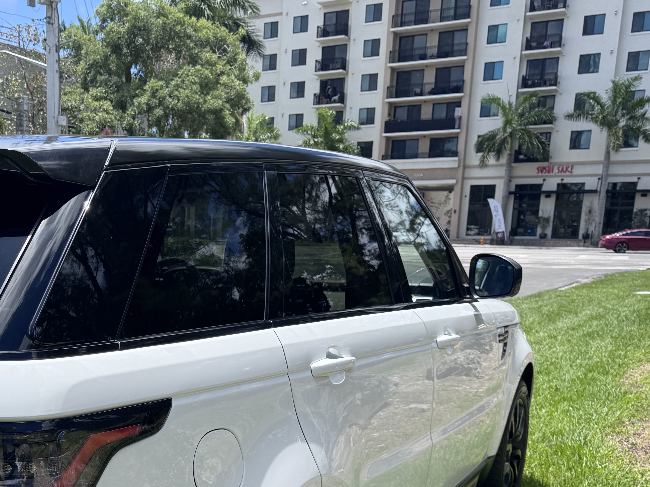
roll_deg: -1.2
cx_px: 102
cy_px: 429
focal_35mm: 45
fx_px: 845
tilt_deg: -13.3
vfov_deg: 30.9
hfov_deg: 39.9
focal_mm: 6.76
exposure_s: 1/3096
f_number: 1.78
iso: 80
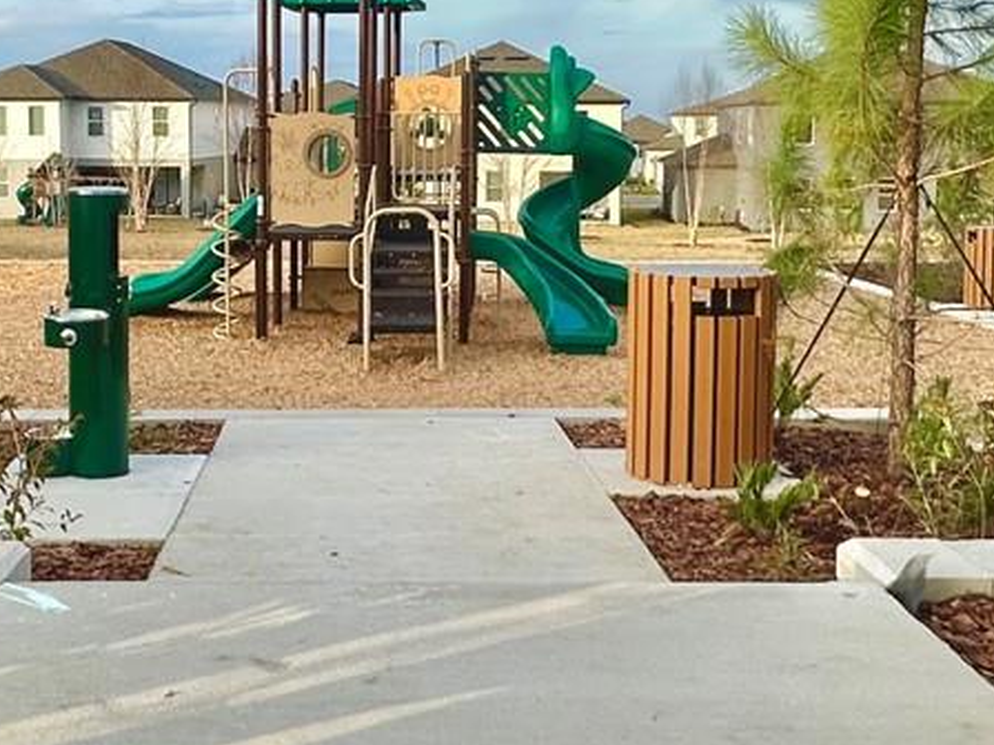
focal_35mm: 50
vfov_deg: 28.9
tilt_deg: -6.2
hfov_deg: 37.9
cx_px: 354
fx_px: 1436
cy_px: 249
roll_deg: -0.2
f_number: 2.2
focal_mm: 2.22
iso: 40
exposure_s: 1/520
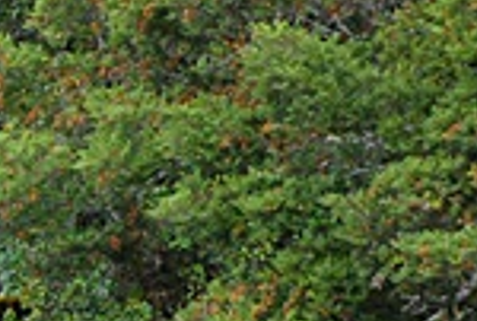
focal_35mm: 527
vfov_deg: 2.6
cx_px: -442
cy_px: 741
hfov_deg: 3.9
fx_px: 7004
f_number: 5.6
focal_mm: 66
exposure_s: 1/320
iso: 400
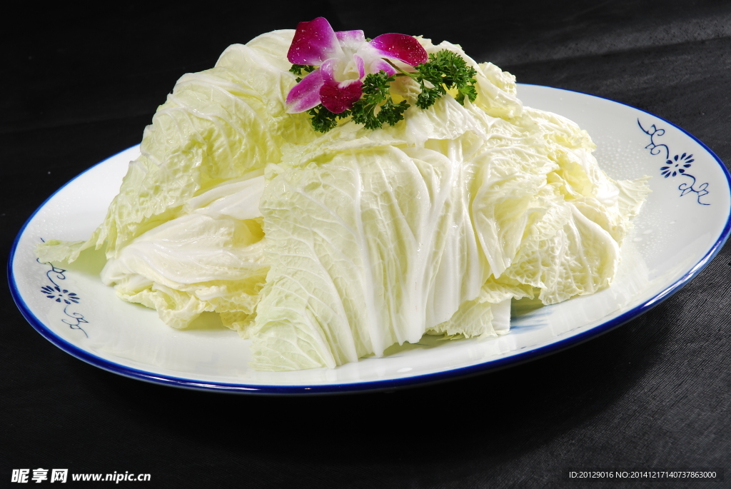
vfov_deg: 13.1
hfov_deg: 19.4
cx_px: 366
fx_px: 2134
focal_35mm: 105
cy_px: 244
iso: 100
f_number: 13
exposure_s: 1/125
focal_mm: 70
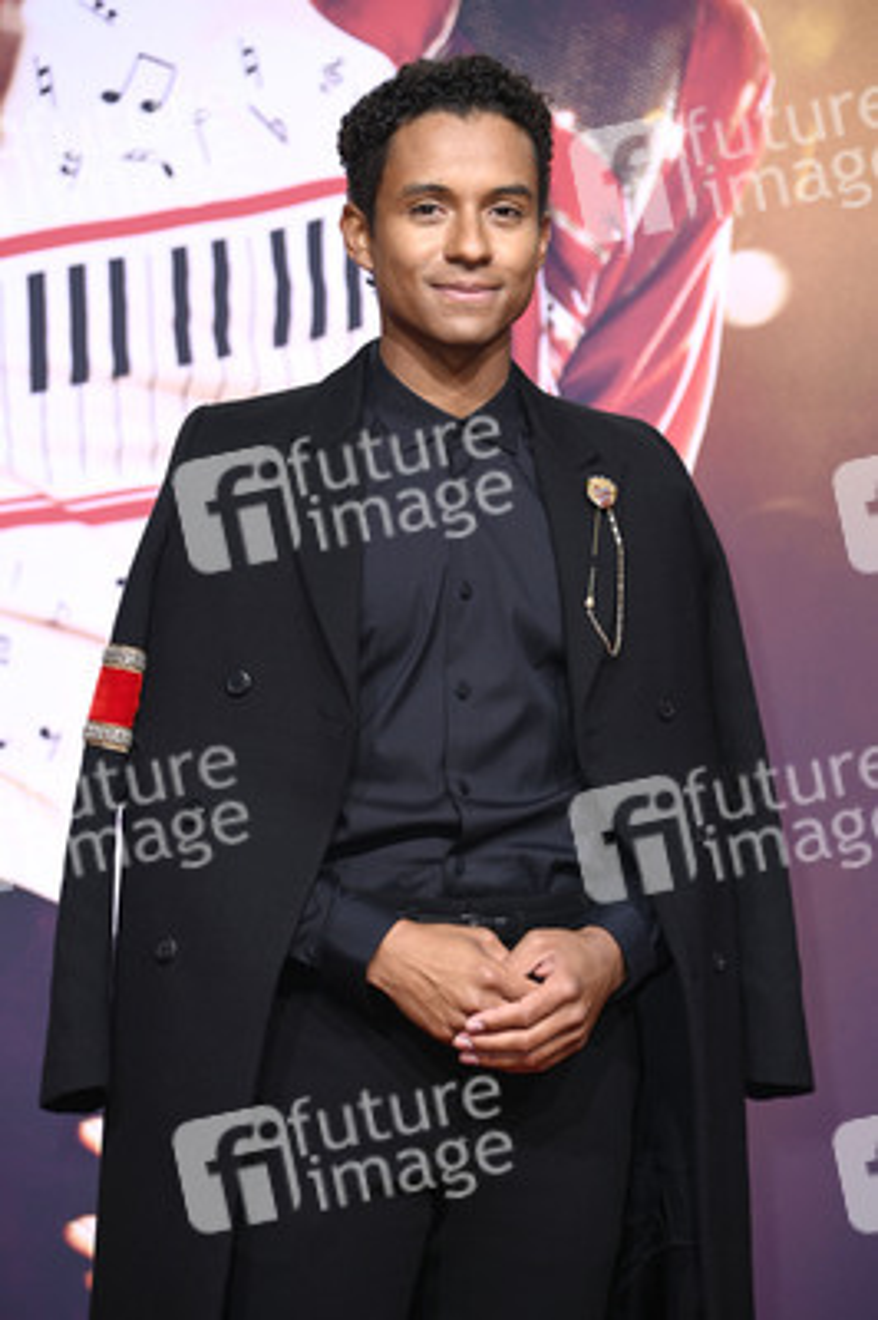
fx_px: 5313
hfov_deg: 9.4
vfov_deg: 14.2
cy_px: 660
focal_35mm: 145
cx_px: 439
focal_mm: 145
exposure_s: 1/250
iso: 500
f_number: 5.6
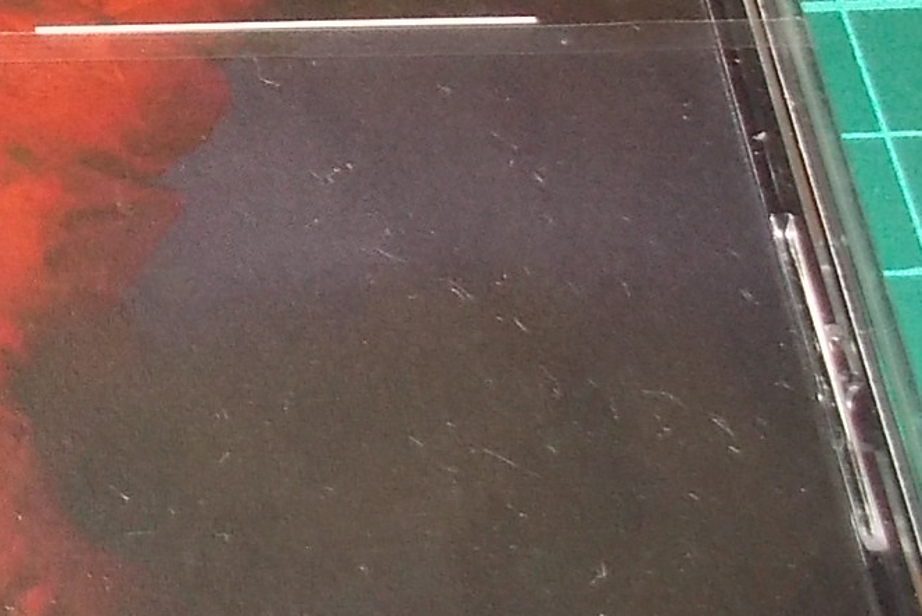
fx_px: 2639
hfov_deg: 18.2
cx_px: -351
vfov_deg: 13.2
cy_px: 94
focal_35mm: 103
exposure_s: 1/30
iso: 200
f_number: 3.3
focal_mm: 4.1
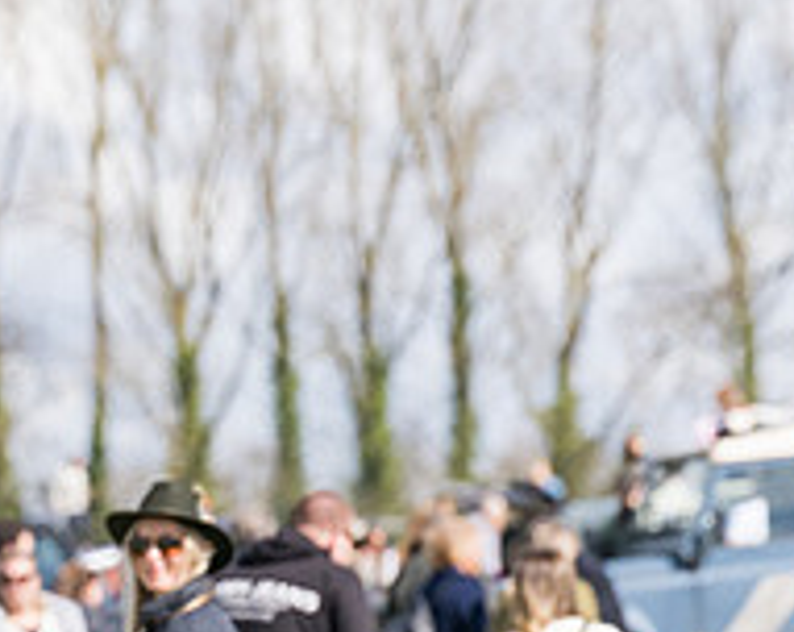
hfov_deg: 3.6
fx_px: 12546
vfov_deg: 2.9
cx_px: -95
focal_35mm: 535
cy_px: 873
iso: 400
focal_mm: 115
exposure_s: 1/4000
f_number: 4
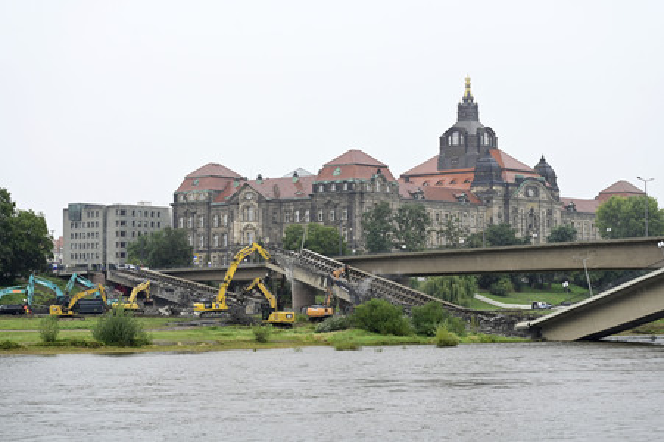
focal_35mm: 85
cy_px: 221
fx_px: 1567
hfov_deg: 23.9
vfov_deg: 16.0
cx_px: 332
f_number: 4
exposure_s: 1/200
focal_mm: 85
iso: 160
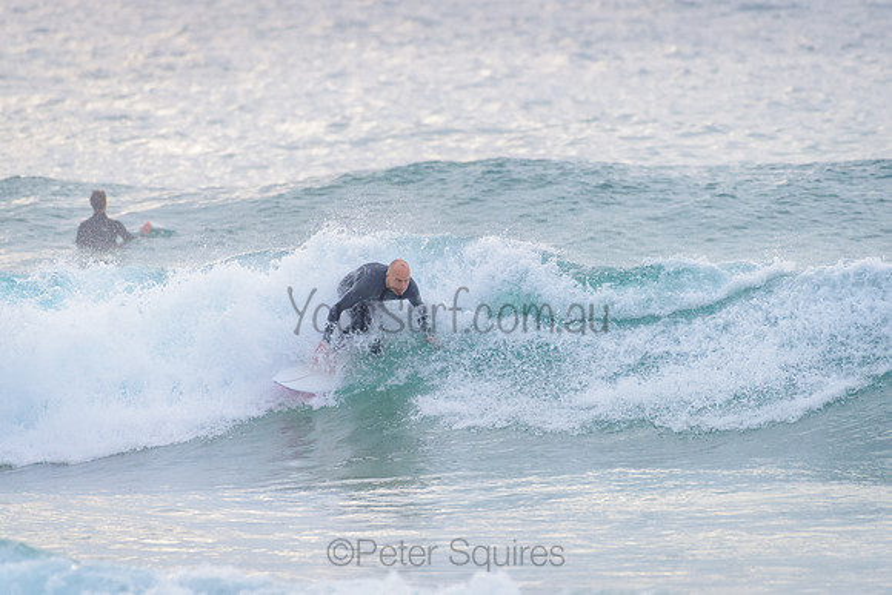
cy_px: 292
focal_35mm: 613
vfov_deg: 2.2
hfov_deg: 3.4
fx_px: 15195
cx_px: 432
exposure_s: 1/1250
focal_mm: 500
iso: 640
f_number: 5.6
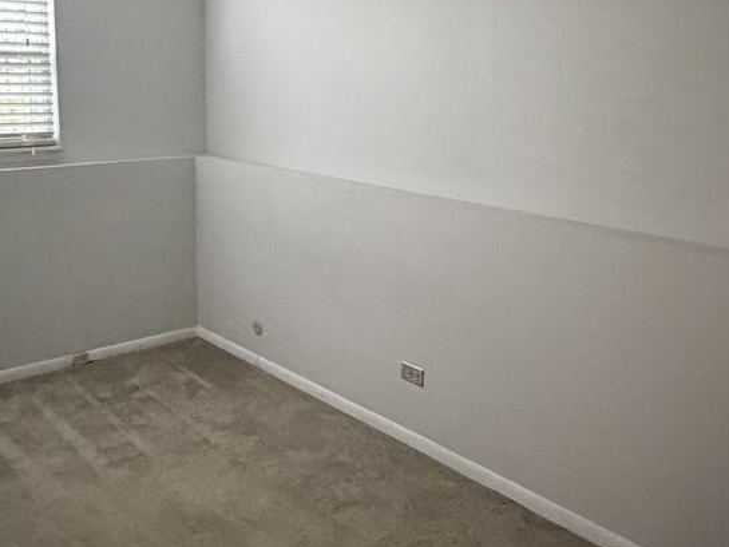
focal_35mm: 37
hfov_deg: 50.1
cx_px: 342
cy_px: 194
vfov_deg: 38.3
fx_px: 779
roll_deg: -0.6
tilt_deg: -10.5
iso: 1000
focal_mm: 2.22
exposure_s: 1/40
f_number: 2.2
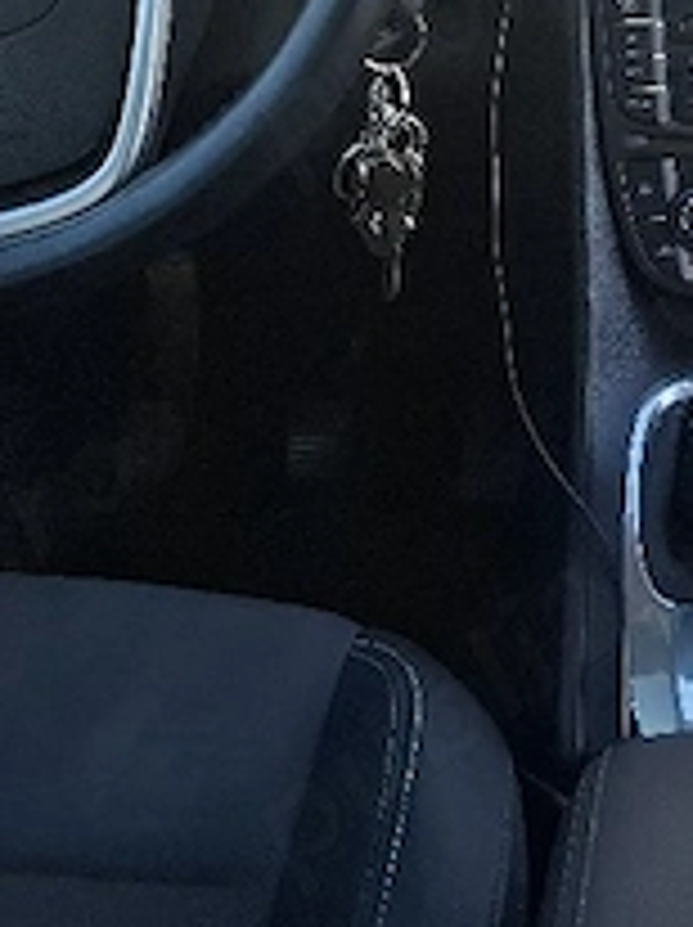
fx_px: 1792
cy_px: -32
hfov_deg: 21.0
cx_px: 724
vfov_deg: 27.1
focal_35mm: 67
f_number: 1.8
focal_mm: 5.54
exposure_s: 1/250
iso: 50
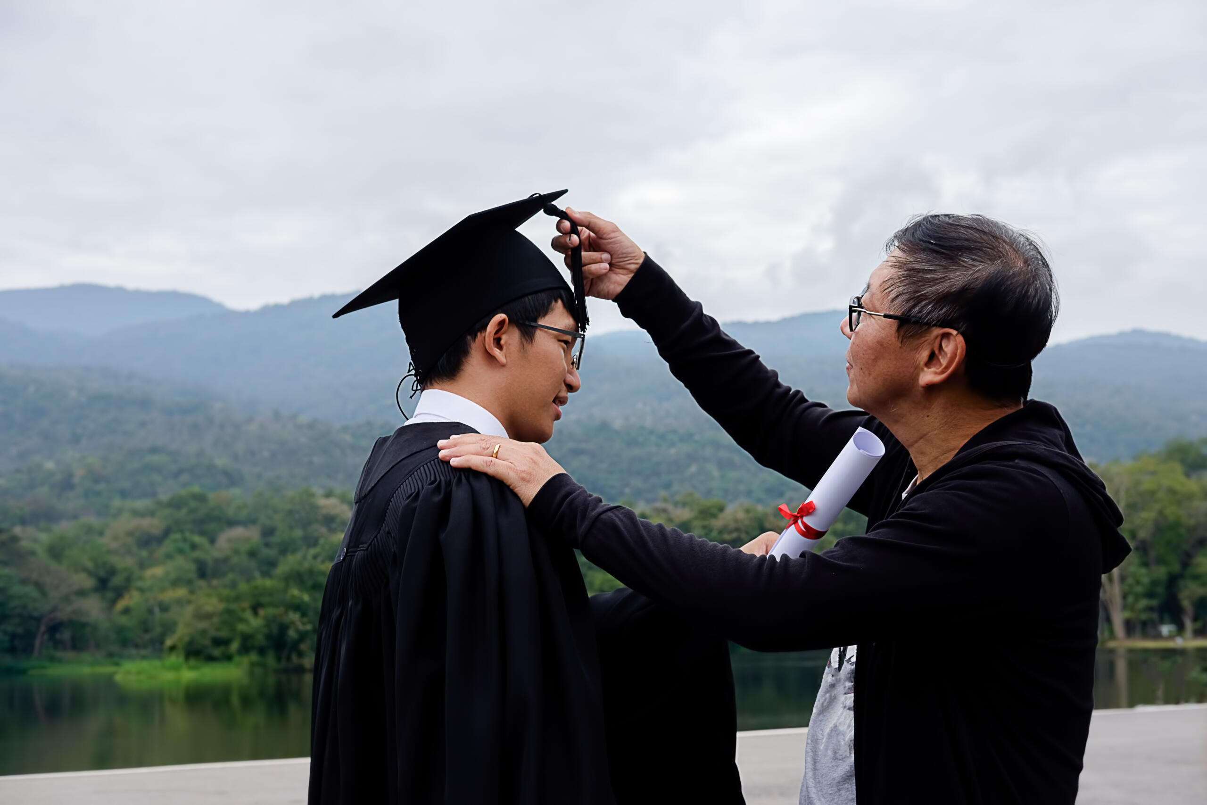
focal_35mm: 53
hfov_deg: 37.5
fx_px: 1777
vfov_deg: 25.5
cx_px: 604
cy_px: 402
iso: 200
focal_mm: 35
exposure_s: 1/125
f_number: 5.6
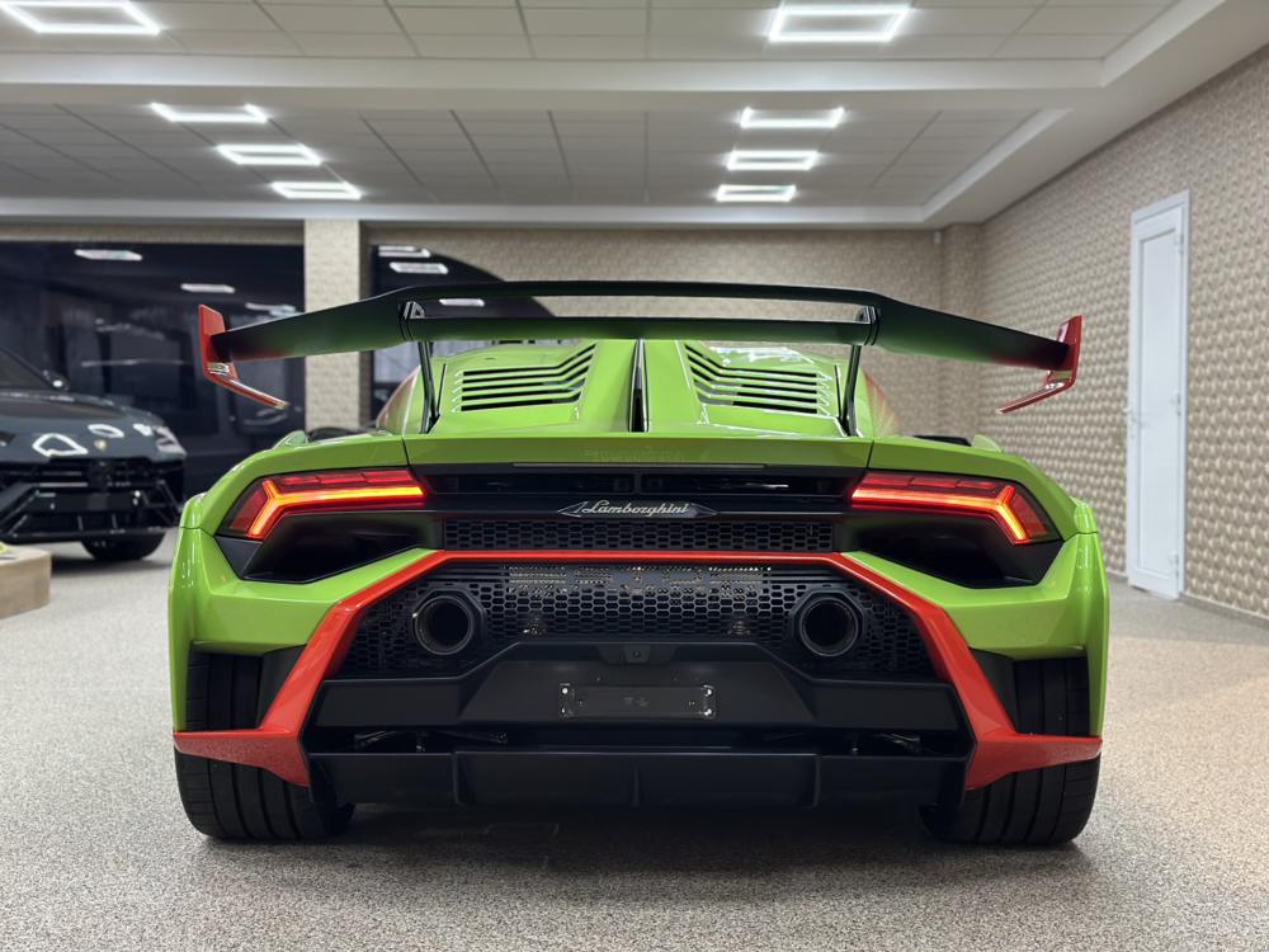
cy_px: 476
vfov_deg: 30.3
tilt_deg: -2.6
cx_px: 634
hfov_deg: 39.7
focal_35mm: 48
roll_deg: -0.4
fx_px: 1760
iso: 160
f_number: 1.78
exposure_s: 1/75
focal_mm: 6.86
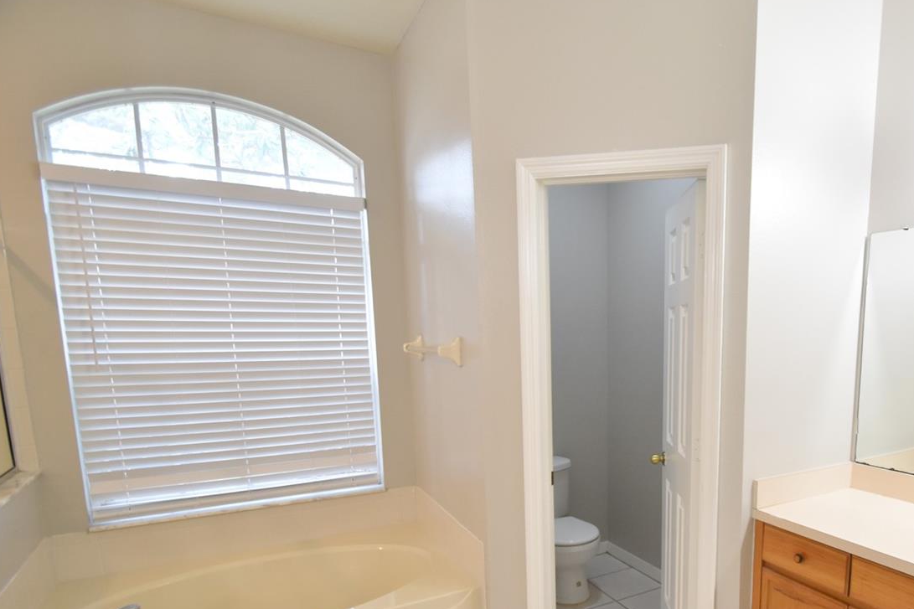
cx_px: 645
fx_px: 558
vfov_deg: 55.6
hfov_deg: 74.8
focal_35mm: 22
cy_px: 422
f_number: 3.5
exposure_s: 1/60
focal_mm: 10
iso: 800
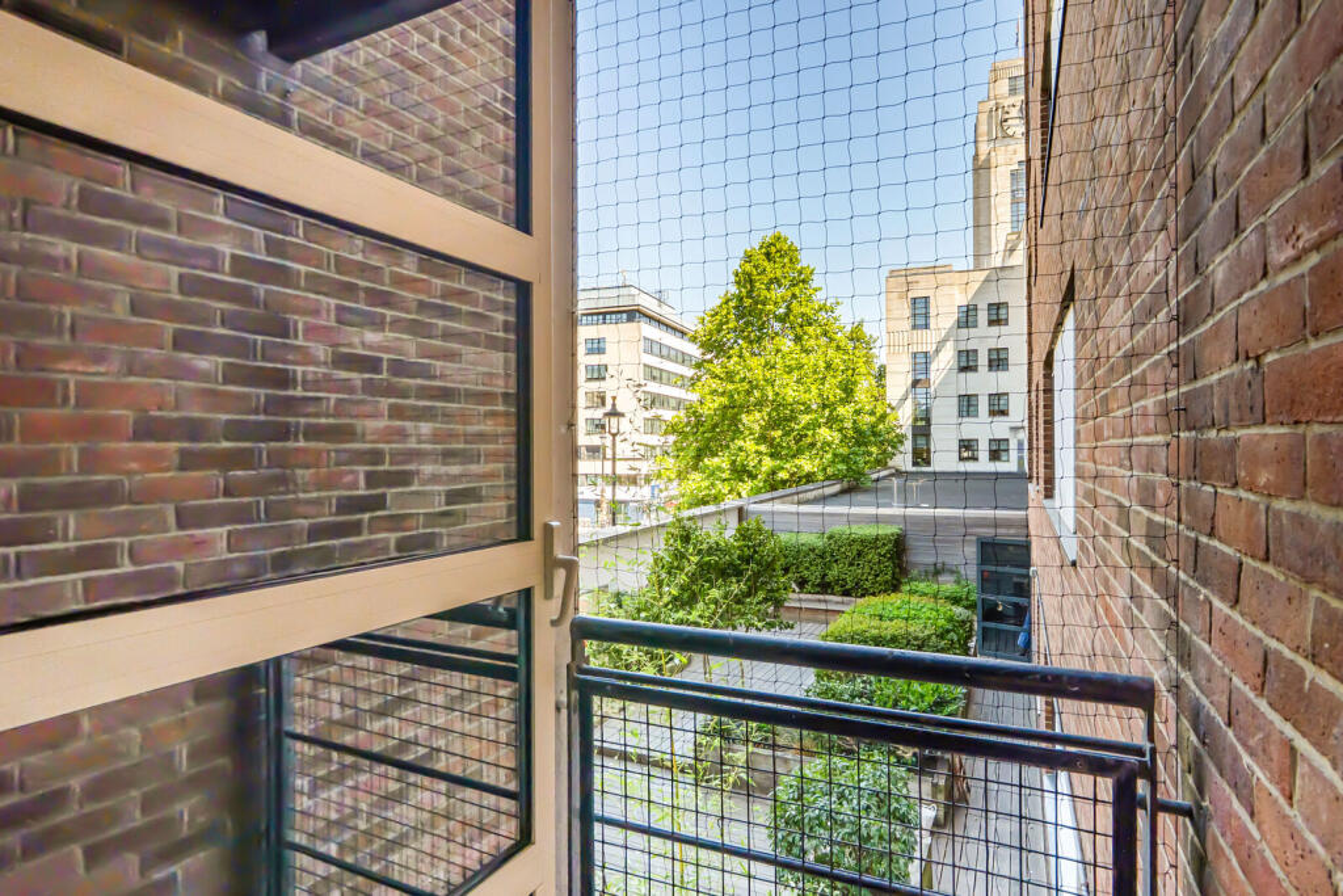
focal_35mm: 18
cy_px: 448
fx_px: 672
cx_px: 672
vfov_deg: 67.4
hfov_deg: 90.0
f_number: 8
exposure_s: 1/250
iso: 400
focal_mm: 12
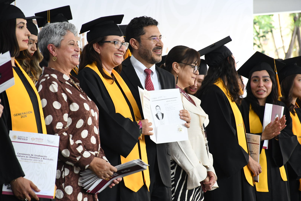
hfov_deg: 9.8
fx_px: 1756
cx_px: 150
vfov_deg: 6.5
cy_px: 100
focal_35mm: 210
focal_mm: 140
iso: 1000
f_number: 7.1
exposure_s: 1/125
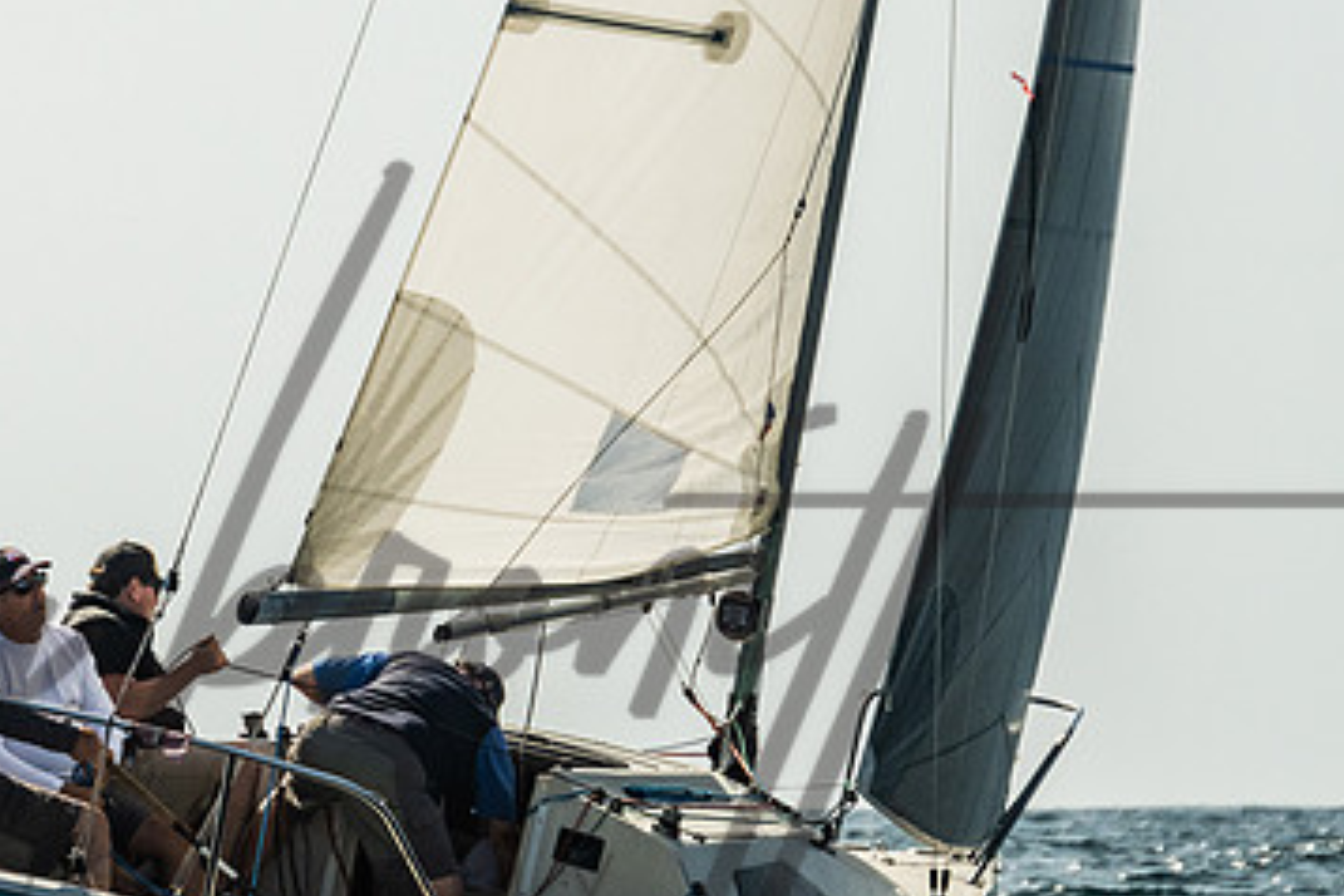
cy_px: 481
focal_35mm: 406
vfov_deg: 3.4
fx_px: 15156
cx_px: 406
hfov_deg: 5.1
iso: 320
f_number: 6.3
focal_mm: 155
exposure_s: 1/2000
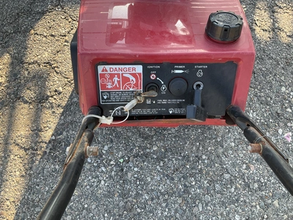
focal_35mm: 29
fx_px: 245
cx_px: 146
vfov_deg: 48.2
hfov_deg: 61.7
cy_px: 110
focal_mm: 3
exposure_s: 1/122
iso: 20
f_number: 1.8
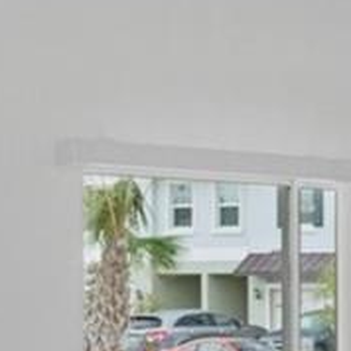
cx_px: 1029
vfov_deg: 10.7
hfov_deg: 9.0
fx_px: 1836
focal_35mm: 160
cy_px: 428
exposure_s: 1/1.67
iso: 320
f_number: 8
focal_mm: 21
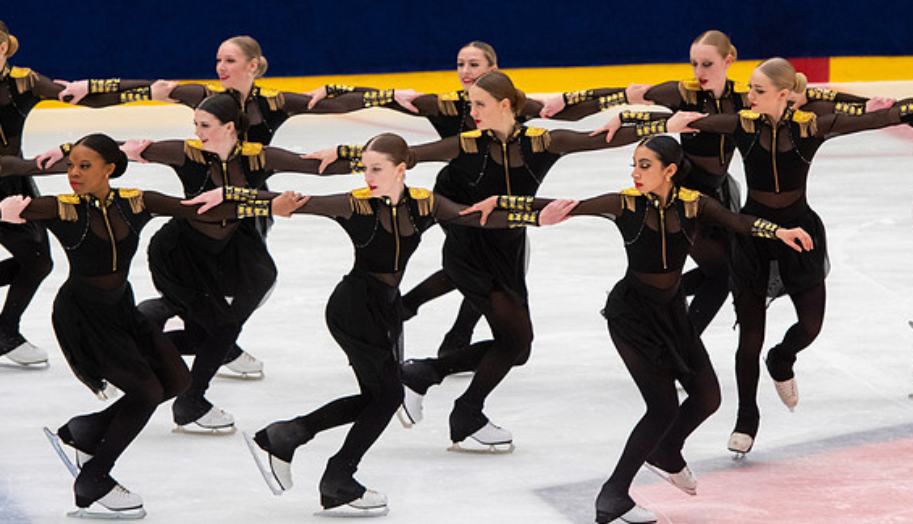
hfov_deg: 7.6
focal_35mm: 281
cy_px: 214
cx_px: 461
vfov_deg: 4.4
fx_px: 6835
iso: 2200
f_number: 5.6
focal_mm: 175
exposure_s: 1/320
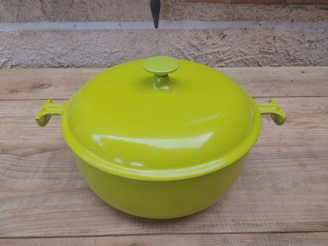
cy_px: 123
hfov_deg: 67.3
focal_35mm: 26
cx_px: 164
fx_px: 246
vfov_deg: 53.1
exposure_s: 1/102
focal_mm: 4.81
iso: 50
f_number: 1.8
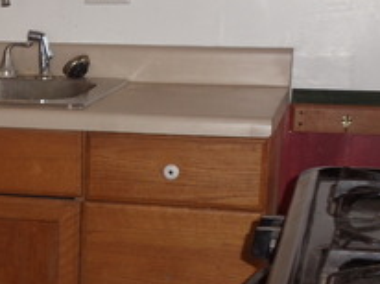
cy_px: 229
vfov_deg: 10.8
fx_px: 1502
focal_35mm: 137
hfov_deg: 13.9
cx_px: -100
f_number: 3.5
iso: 100
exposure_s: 1/30
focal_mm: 6
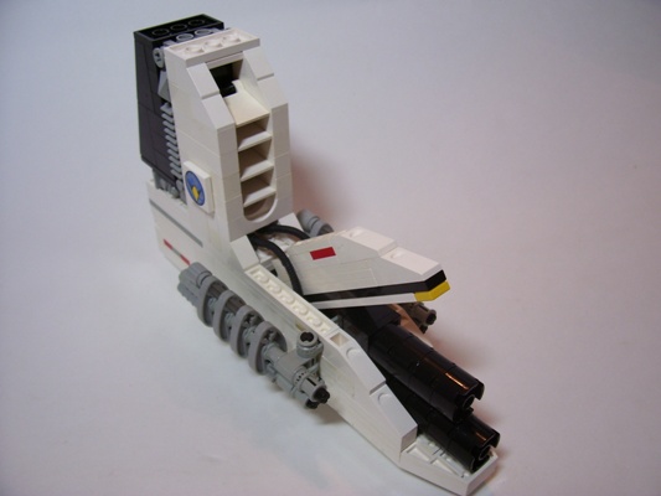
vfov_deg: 41.8
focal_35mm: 34
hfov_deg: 53.9
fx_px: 649
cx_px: 330
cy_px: 248
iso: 80
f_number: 2.7
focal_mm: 5.6
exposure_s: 1/30
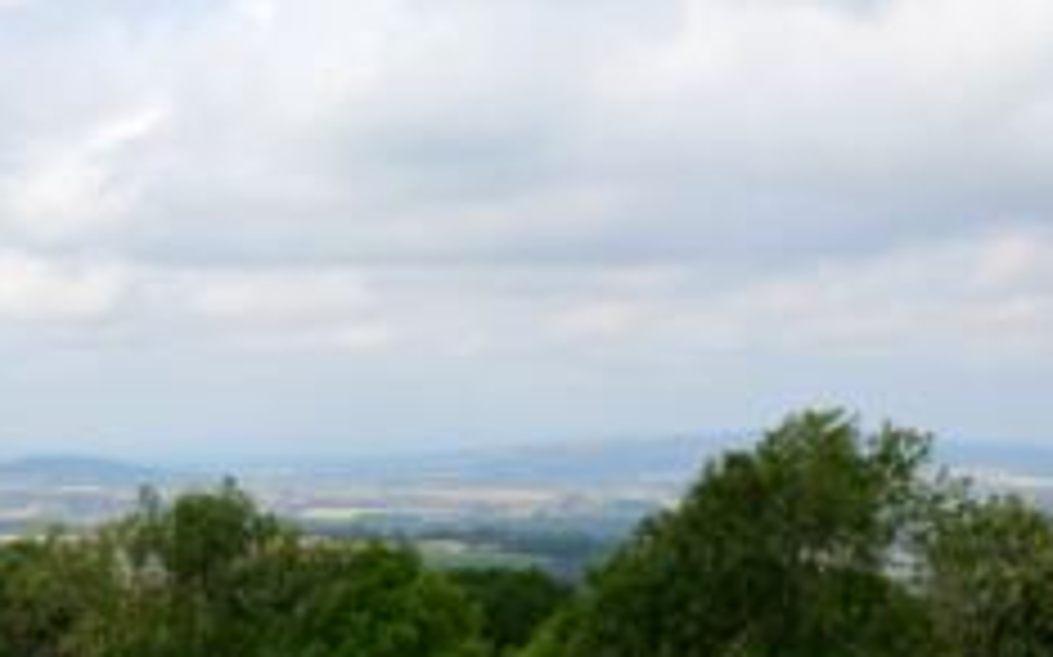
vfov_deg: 17.0
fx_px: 2151
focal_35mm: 75
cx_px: -45
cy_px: 659
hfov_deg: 25.8
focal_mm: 18
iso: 200
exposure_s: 1/125
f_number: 16
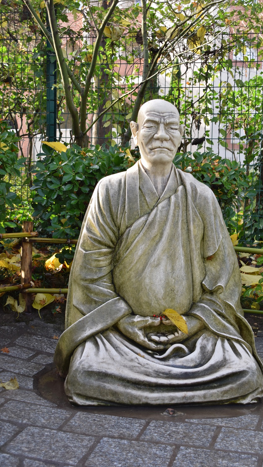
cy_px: 233
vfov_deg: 38.5
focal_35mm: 54
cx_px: 156
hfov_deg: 22.2
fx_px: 669
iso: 400
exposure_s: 1/125
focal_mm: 34
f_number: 5.6
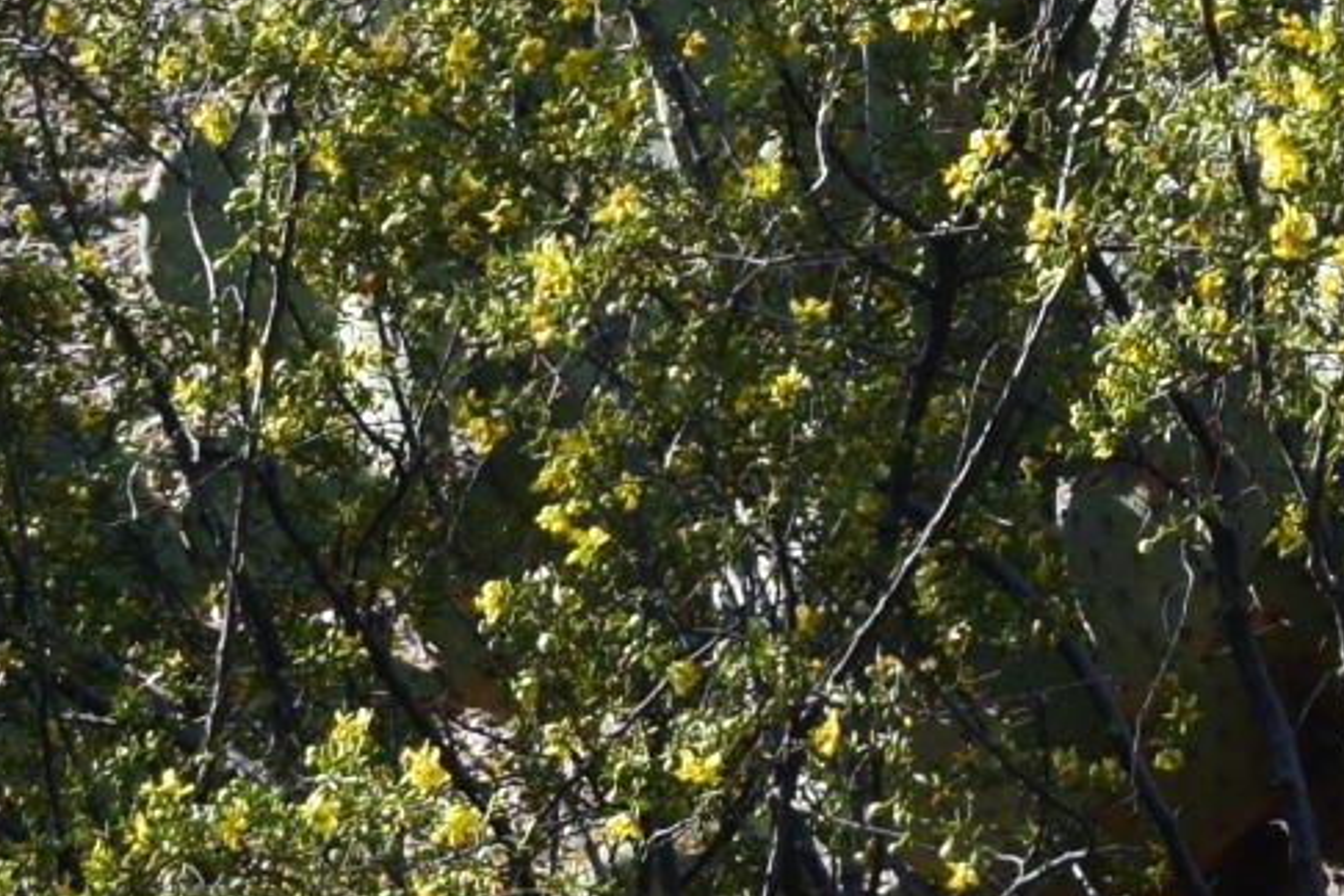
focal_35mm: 278
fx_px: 10378
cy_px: -1482
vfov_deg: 4.8
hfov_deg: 7.0
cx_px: 3114
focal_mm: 30
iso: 400
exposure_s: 1/400
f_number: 11
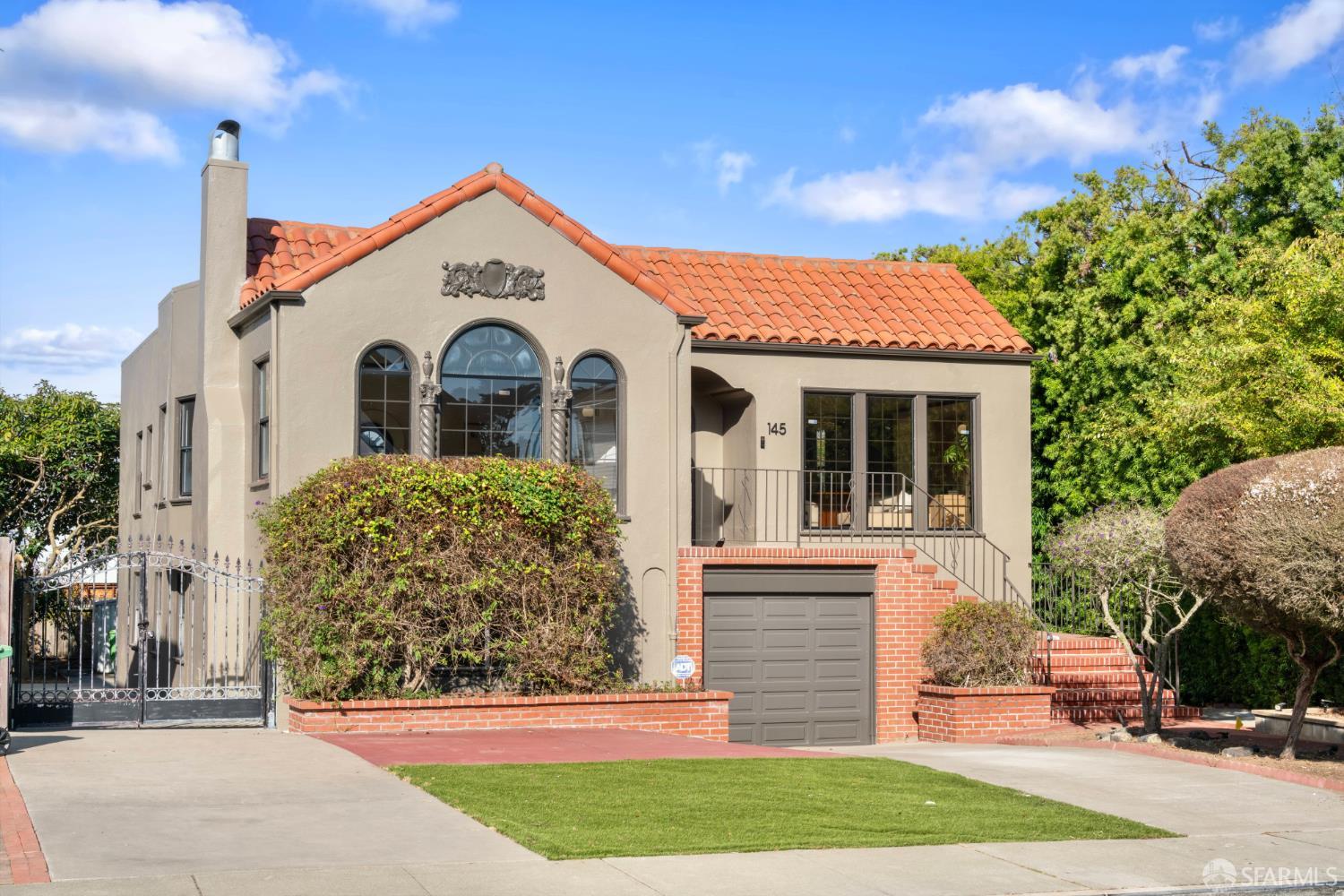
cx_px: 672
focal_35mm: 49
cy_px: 448
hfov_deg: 40.3
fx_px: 1829
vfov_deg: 27.5
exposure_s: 1/320
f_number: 16
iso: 500
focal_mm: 49
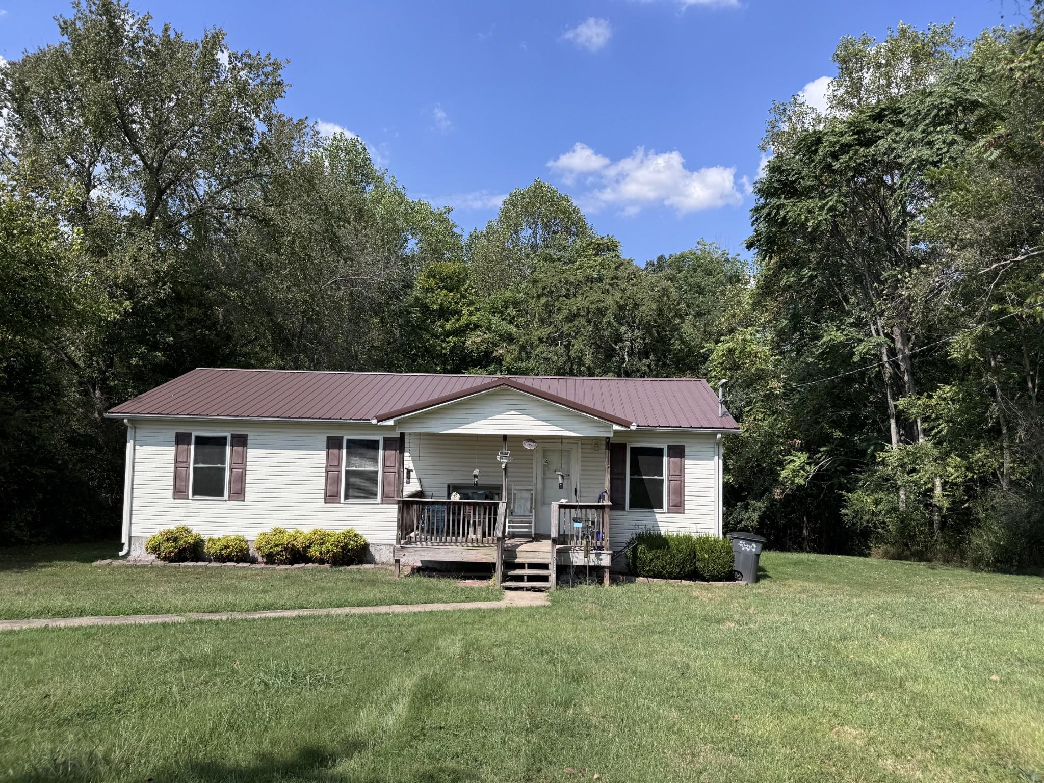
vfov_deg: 56.8
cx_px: 522
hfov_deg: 71.6
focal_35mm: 24
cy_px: 392
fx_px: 724
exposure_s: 1/3802
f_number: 1.78
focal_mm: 6.76
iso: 80
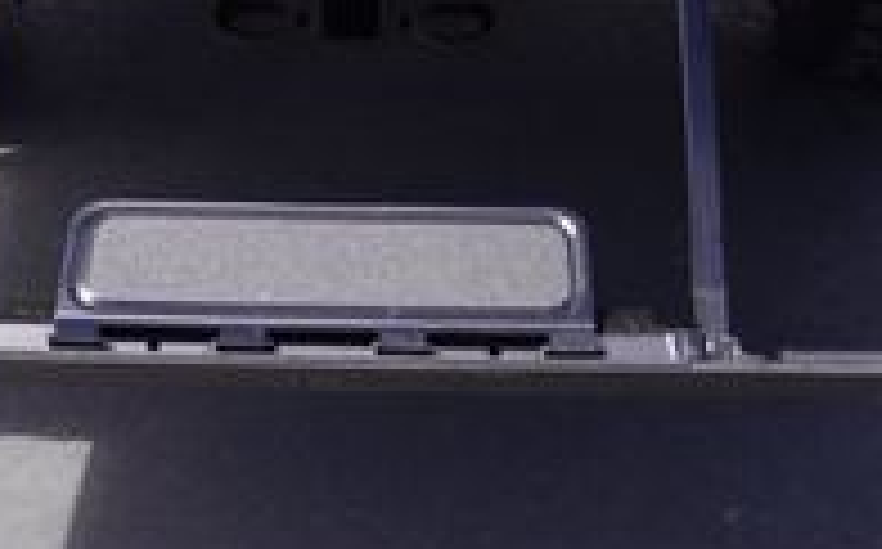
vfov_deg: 14.9
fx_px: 1921
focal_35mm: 80
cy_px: -306
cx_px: 310
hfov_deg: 25.8
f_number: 8
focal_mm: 16
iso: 100
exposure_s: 1/125
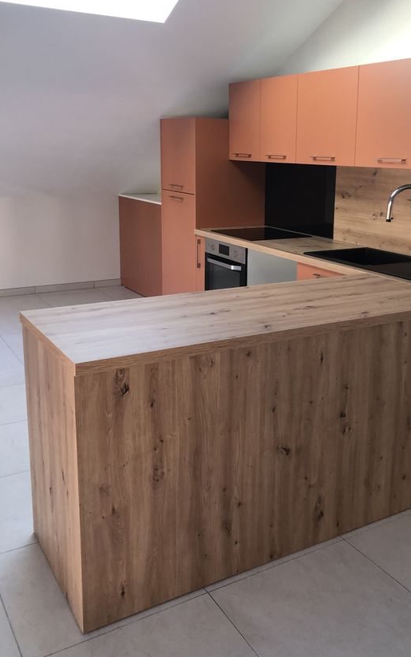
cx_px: 284
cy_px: 276
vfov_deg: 53.8
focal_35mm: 36
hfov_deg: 34.9
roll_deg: +0.2
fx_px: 645
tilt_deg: -7.9
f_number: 1.8
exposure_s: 1/24
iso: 40
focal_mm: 3.99
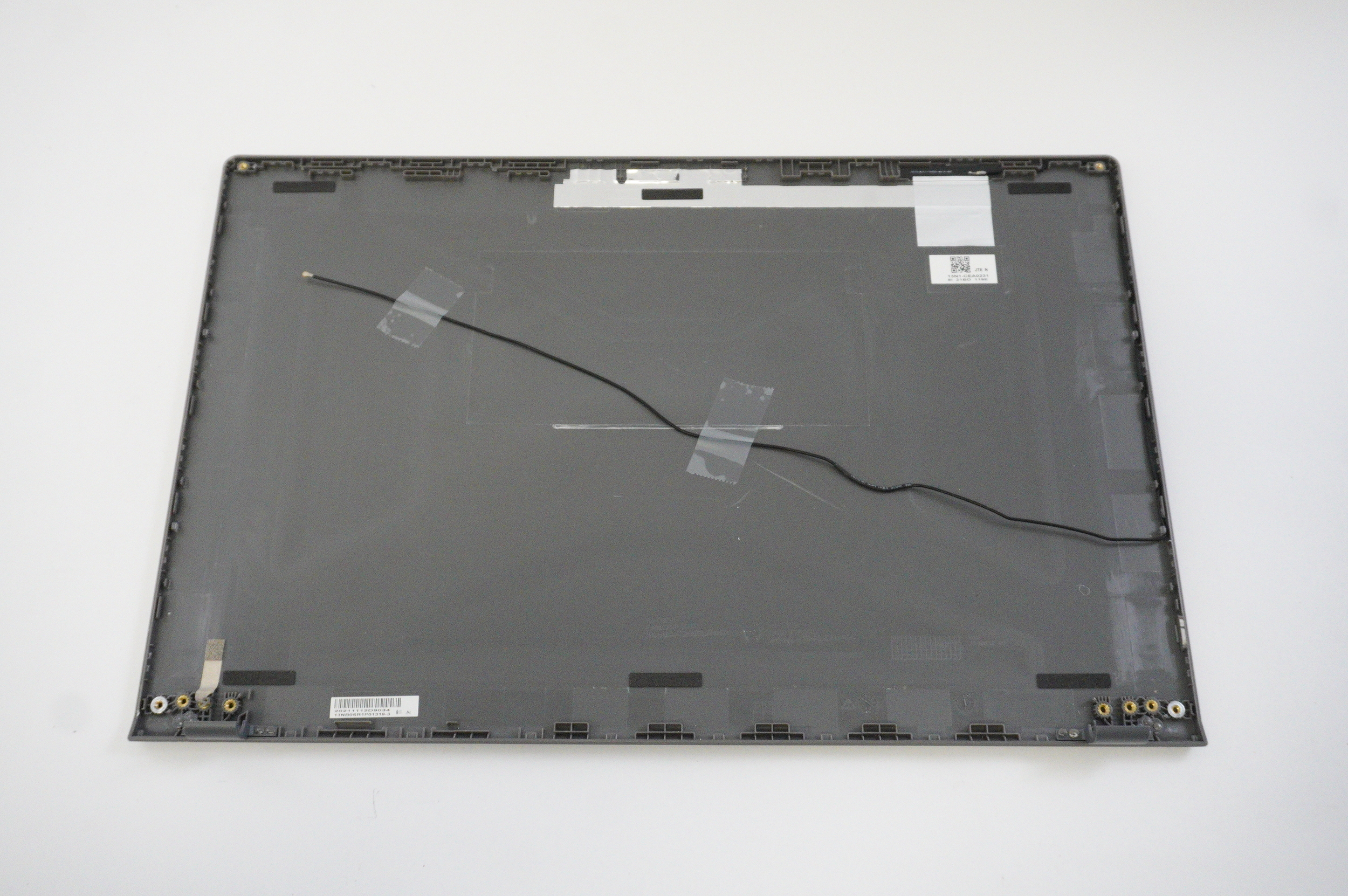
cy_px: 448
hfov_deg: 57.3
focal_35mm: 33
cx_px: 674
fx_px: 1235
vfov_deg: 39.9
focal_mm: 22
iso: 5000
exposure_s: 1/250
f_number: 5.6
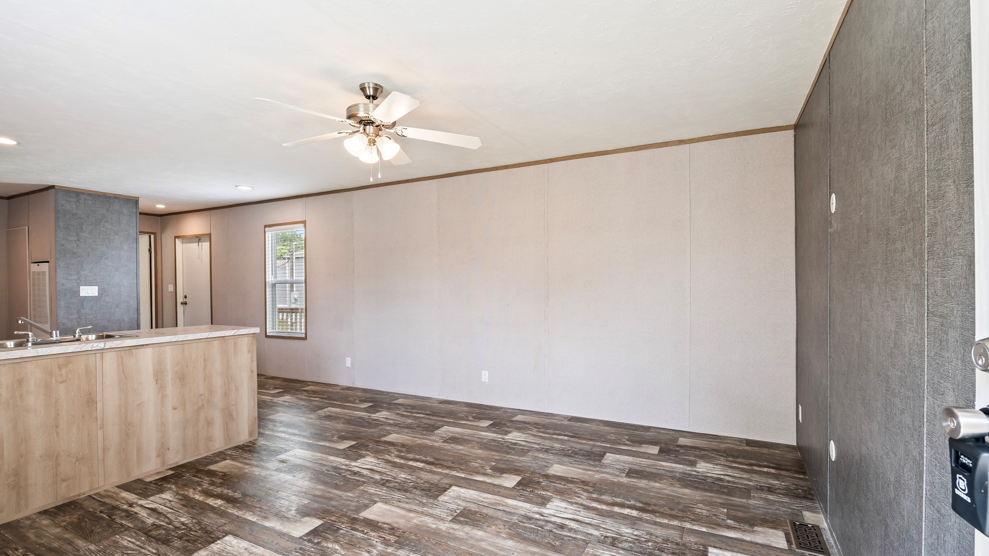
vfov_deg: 67.1
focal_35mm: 16
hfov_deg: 99.4
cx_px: 495
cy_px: 282
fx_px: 420
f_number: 6.3
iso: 125
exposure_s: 1/6
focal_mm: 15
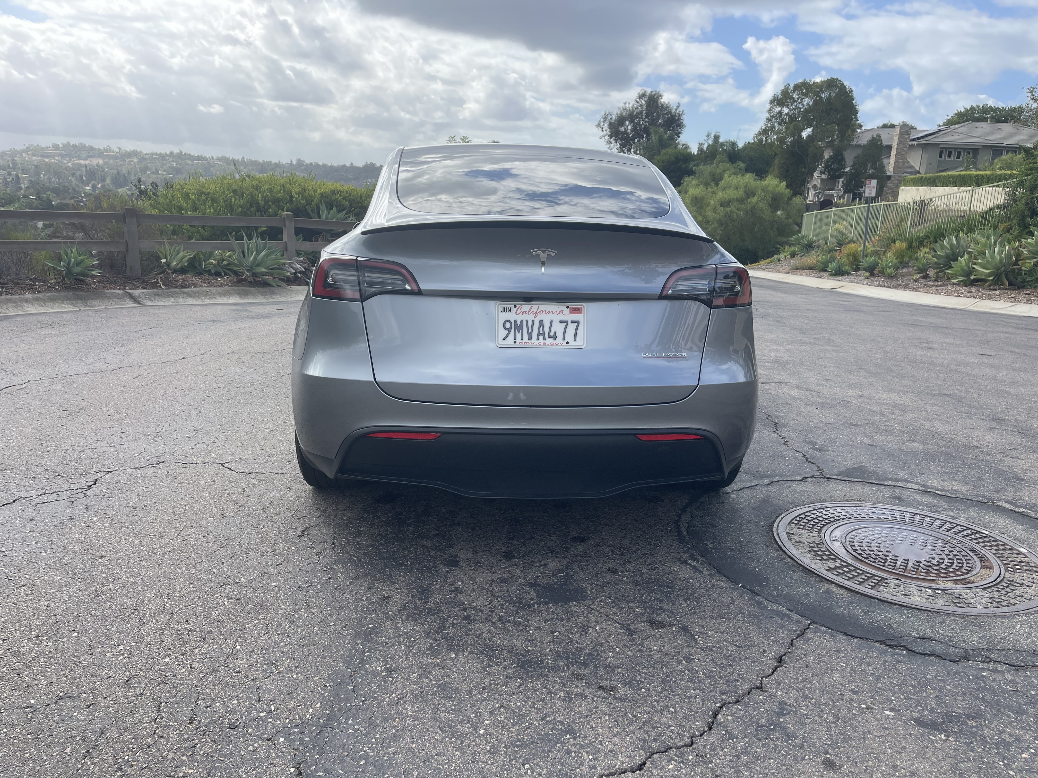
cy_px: 389
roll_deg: -2.5
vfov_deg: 54.9
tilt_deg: -15.3
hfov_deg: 69.4
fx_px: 750
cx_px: 519
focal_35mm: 25
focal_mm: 5.1
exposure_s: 1/2012
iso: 32
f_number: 1.6
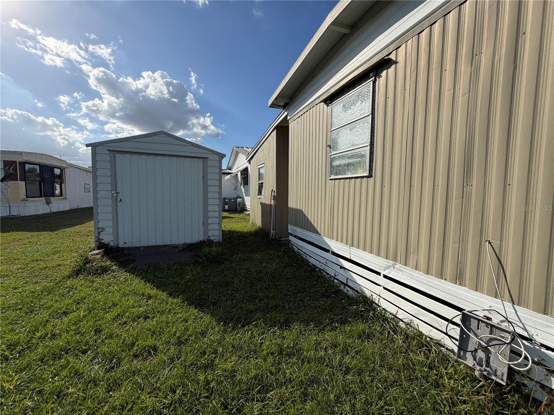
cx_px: 277
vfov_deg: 85.7
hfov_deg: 102.1
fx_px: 224
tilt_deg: -4.2
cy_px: 208
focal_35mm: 14
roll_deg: +0.0
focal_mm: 2.22
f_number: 2.2
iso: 20
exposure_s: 1/1312
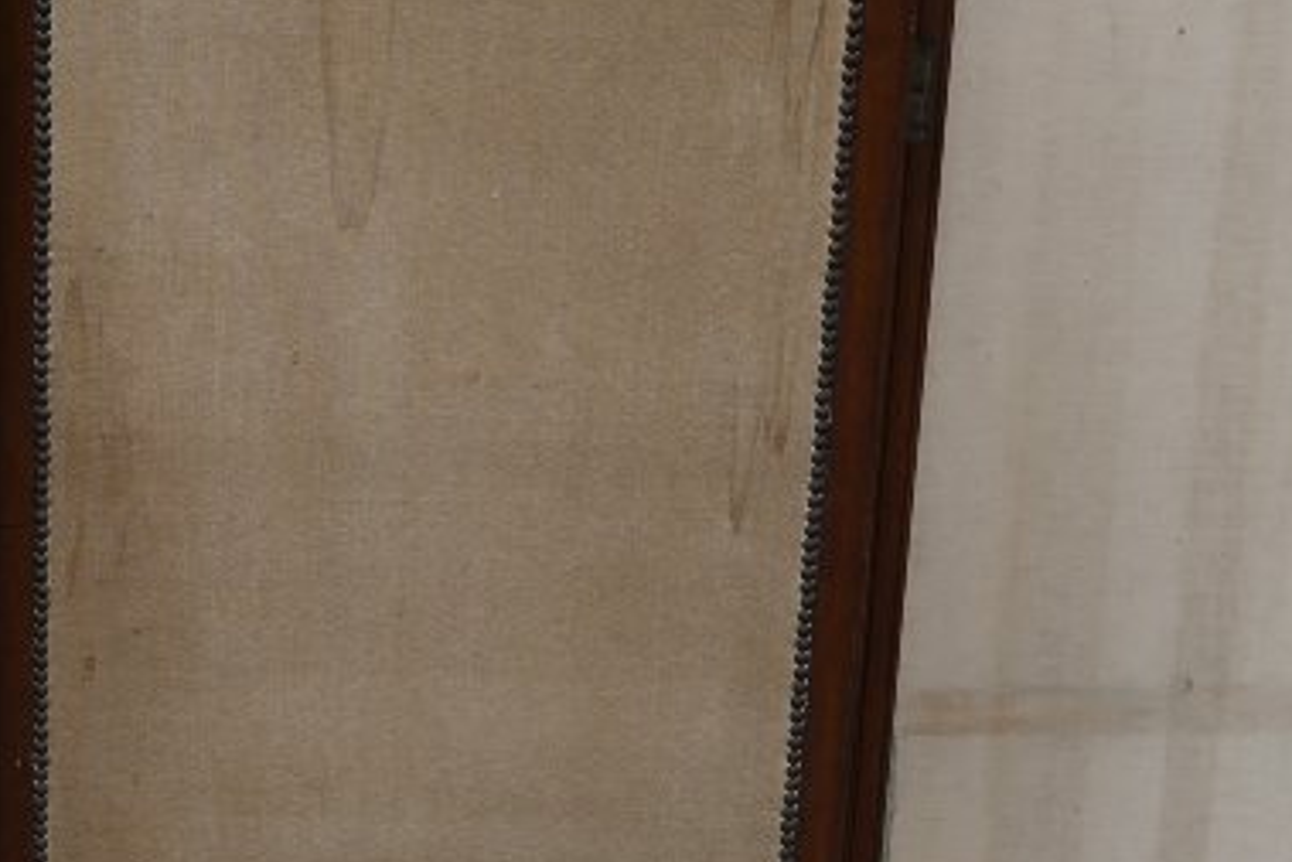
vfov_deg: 14.1
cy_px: 961
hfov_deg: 21.0
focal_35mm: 95
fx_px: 3411
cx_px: 130
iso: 100
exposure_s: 1/125
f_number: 5.6
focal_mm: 20
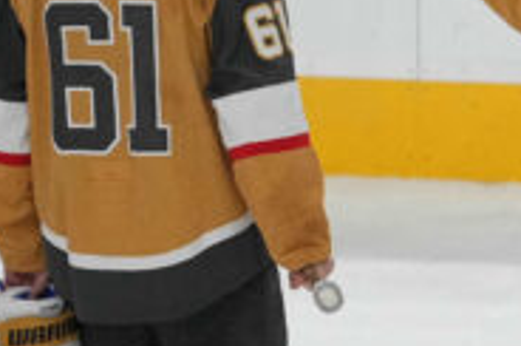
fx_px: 24184
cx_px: 1390
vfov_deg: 0.8
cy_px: 174
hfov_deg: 1.2
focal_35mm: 1674
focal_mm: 300
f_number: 2.8
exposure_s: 1/2000
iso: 2500
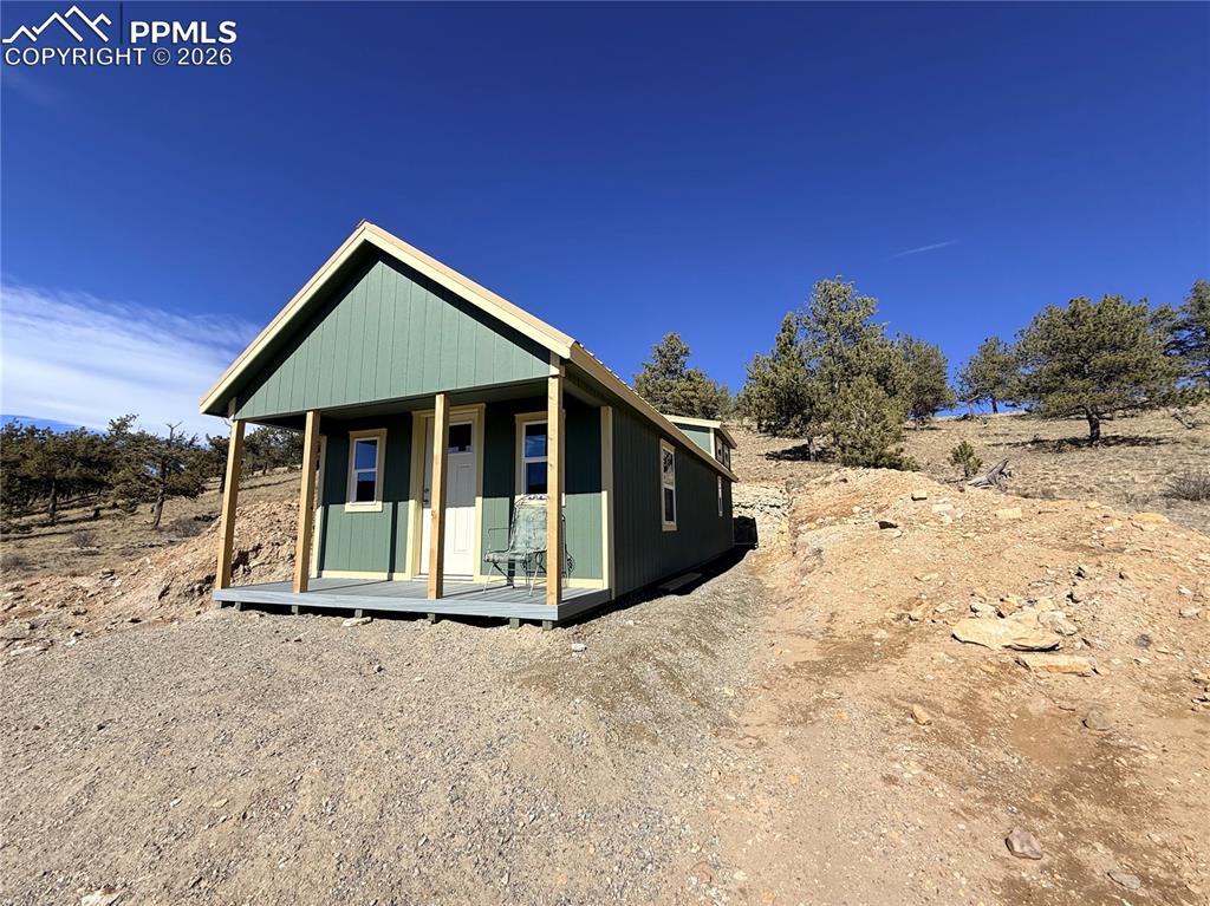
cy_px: 453
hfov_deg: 102.1
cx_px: 605
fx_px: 489
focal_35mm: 14
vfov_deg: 85.6
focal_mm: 2.22
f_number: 2.2
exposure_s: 1/2841
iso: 50
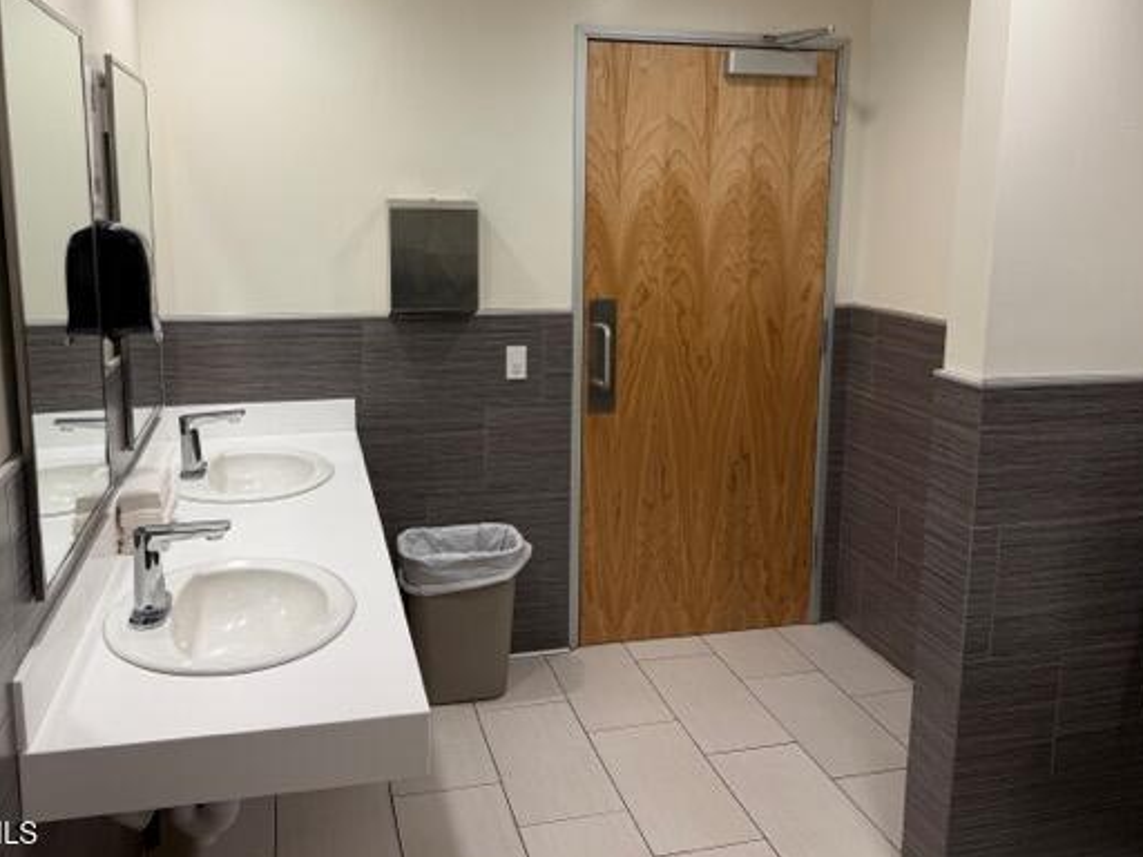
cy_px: 346
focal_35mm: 30
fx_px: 991
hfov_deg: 60.0
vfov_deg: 46.6
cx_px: 567
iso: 160
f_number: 1.78
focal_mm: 6.76
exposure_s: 1/120
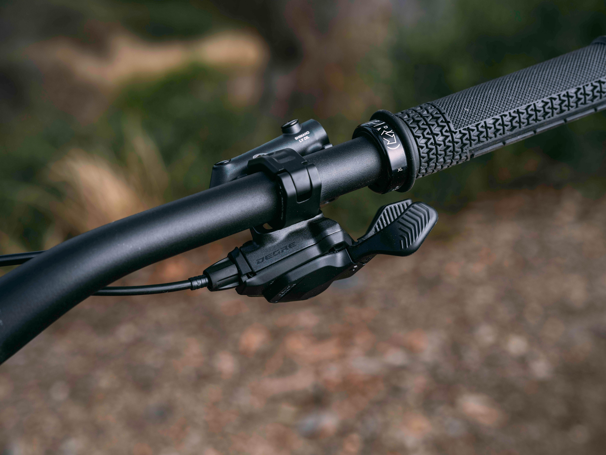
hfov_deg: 27.8
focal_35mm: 70
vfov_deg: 21.0
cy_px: 228
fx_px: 1225
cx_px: 303
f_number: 8
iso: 200
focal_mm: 90
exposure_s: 1/60
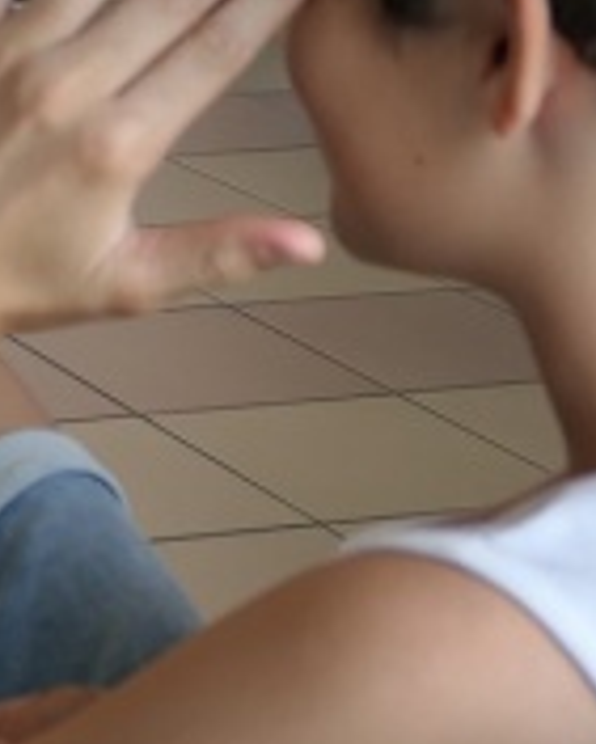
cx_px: -723
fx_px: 3128
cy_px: -89
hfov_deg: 9.8
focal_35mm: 142
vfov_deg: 13.3
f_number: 2.5
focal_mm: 10.7
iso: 125
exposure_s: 1/100
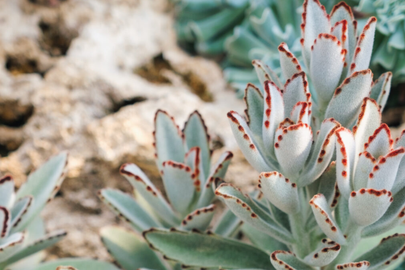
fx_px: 1563
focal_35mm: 139
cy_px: 259
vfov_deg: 9.8
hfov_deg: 14.8
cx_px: 170
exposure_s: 1/250
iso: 160
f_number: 2.8
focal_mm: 36.5
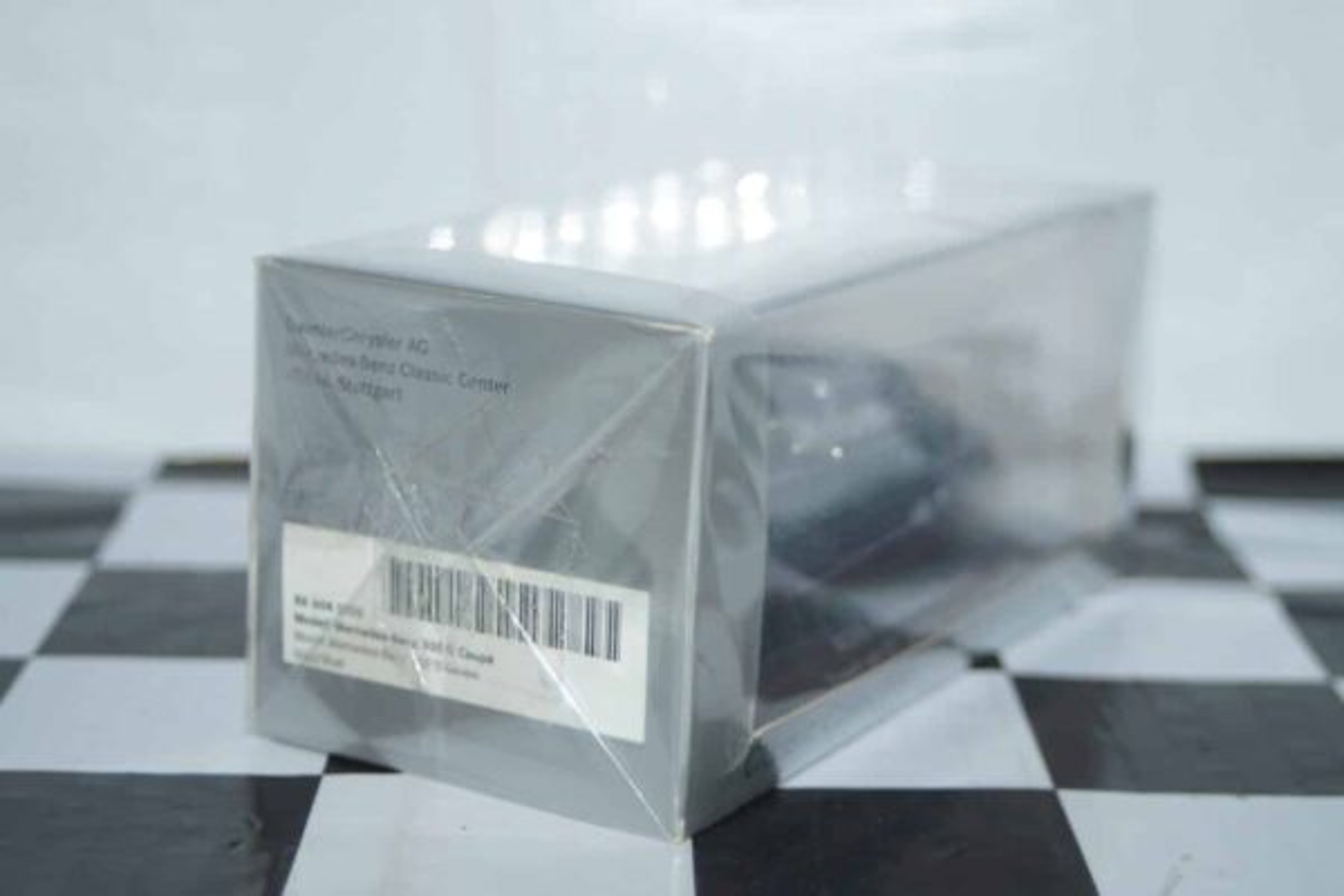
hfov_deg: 27.0
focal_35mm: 75
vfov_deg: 18.2
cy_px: 448
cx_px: 672
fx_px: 2800
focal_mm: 50
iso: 250
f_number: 4.5
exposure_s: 1/125
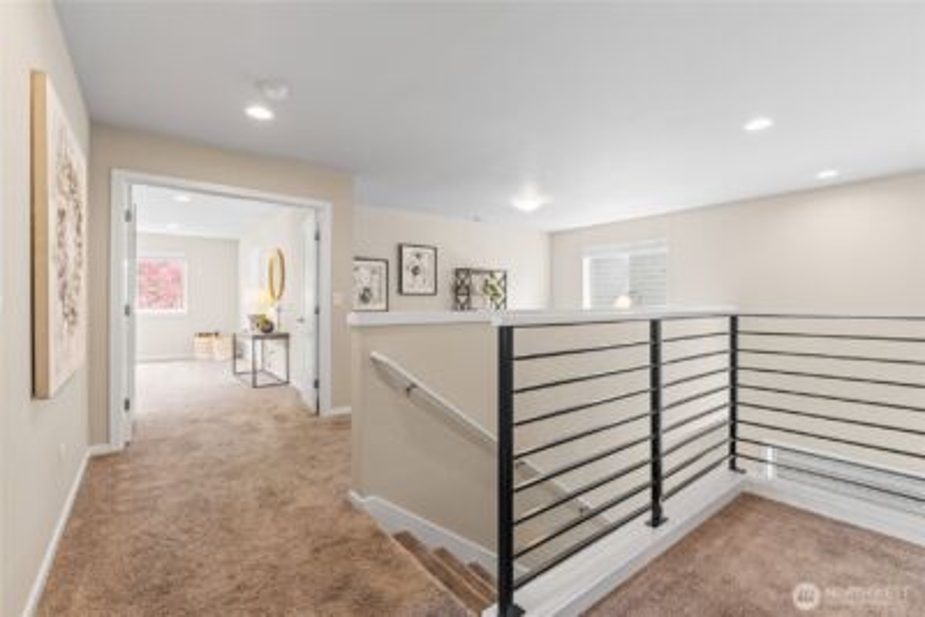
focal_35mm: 16
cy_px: 308
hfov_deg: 96.7
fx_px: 411
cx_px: 462
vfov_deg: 73.8
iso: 100
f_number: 8
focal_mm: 16
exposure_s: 1.3
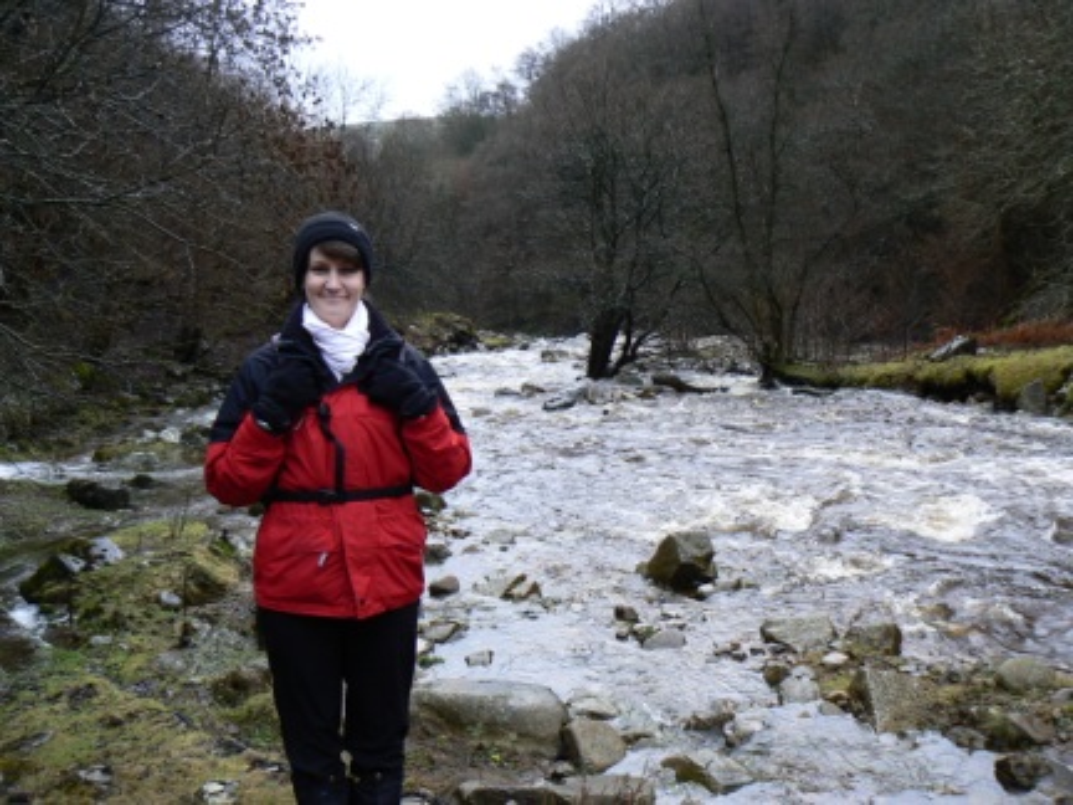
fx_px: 1116
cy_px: 402
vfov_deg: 39.7
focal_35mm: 36
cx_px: 536
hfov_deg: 51.4
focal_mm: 6
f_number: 2.8
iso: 80
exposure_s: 1/50
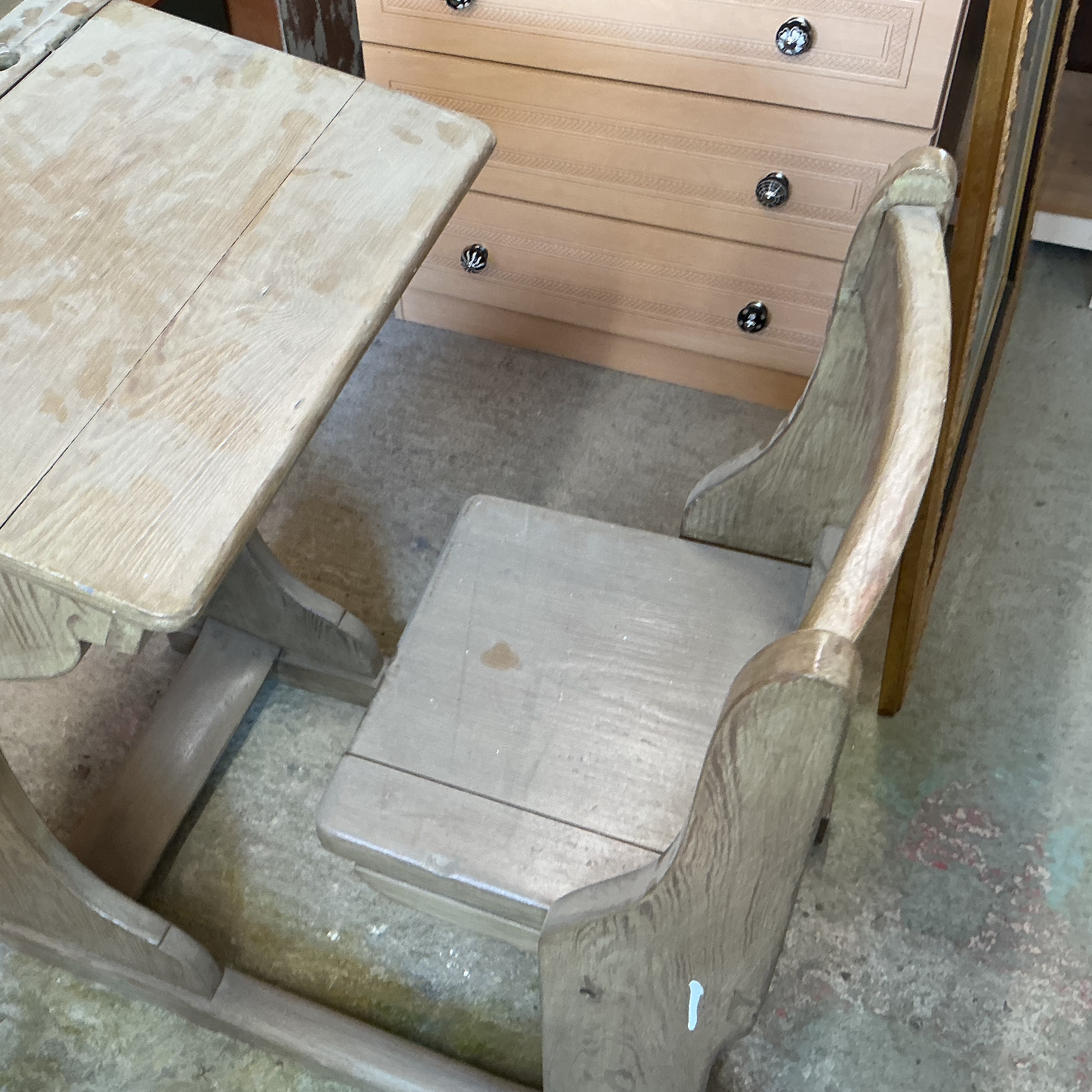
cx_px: 374
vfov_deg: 47.2
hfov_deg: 46.6
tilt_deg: -49.2
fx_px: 1249
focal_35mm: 35
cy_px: 549
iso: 80
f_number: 1.8
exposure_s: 1/50
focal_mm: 3
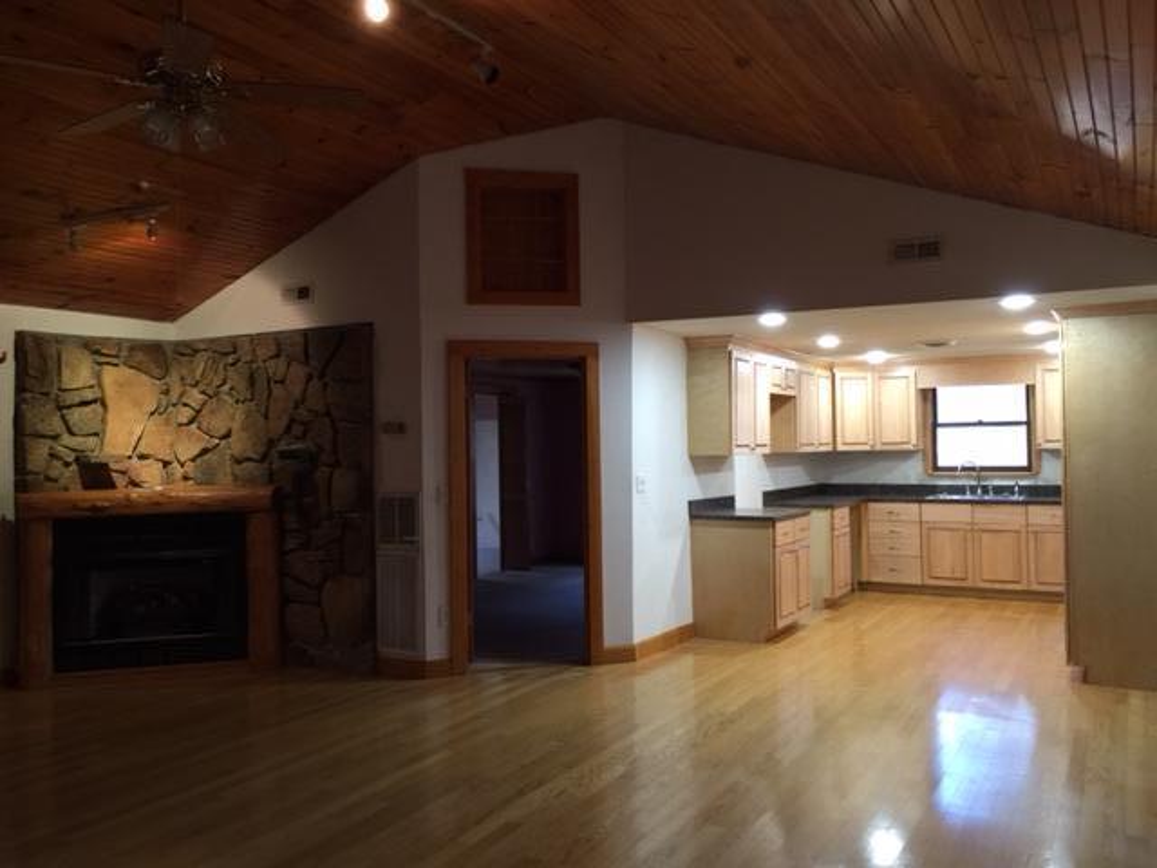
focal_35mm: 29
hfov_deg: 61.7
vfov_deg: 48.2
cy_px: 434
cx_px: 578
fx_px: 969
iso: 50
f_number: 2.2
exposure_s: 1/15
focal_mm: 4.15
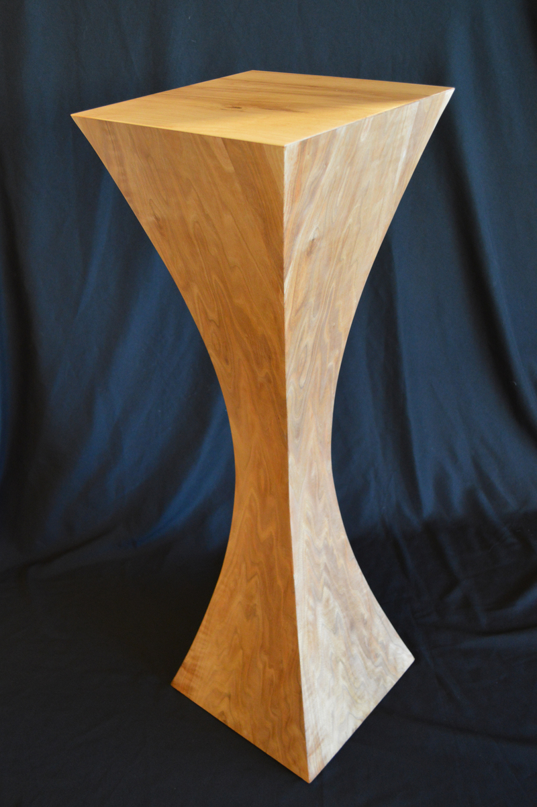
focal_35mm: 36
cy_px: 404
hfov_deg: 36.8
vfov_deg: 53.2
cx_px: 268
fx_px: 807
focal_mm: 24
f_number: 4
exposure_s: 1/60
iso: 1100
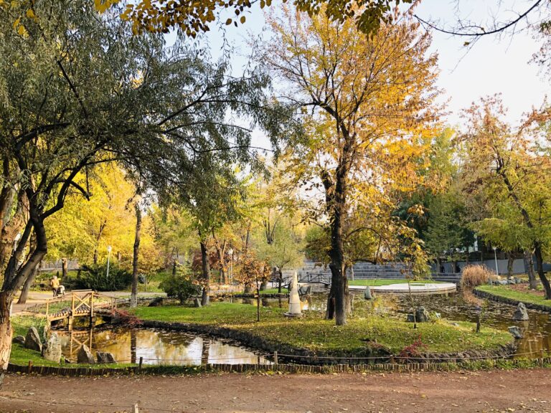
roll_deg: +1.2
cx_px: 276
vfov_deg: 49.7
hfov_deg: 63.4
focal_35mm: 28
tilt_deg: +7.0
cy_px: 206
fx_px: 446
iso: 20
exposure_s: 1/269
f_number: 1.8
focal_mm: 3.99
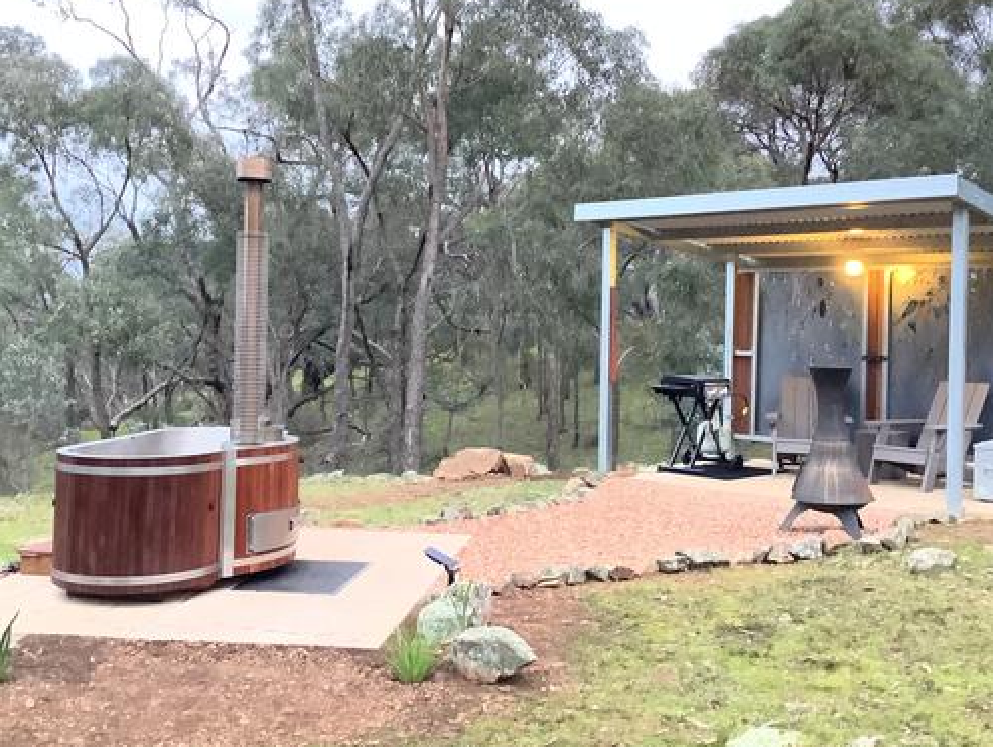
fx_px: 1120
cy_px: 313
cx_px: 461
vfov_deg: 36.8
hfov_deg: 47.8
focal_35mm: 39
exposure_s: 1/20
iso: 640
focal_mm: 3.3
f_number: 2.4
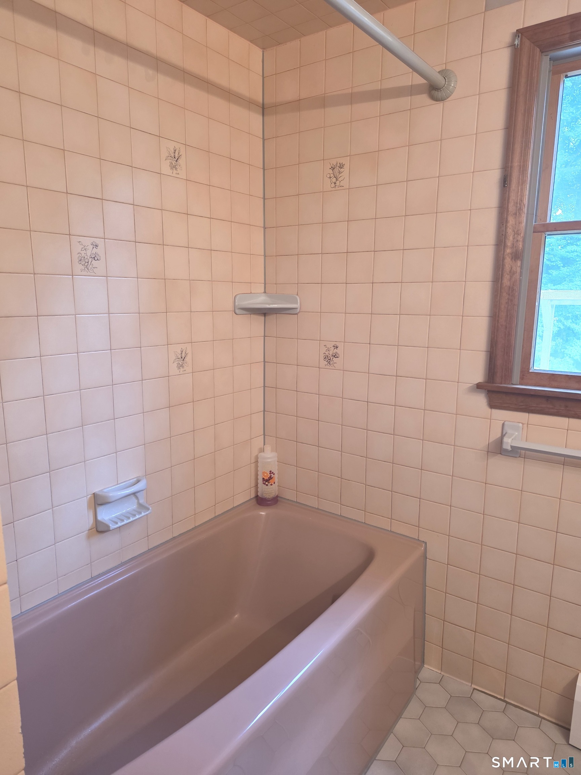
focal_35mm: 23
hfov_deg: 58.9
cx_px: 290
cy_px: 388
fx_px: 515
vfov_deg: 73.9
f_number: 1.7
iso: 400
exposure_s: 1/120
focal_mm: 6.3
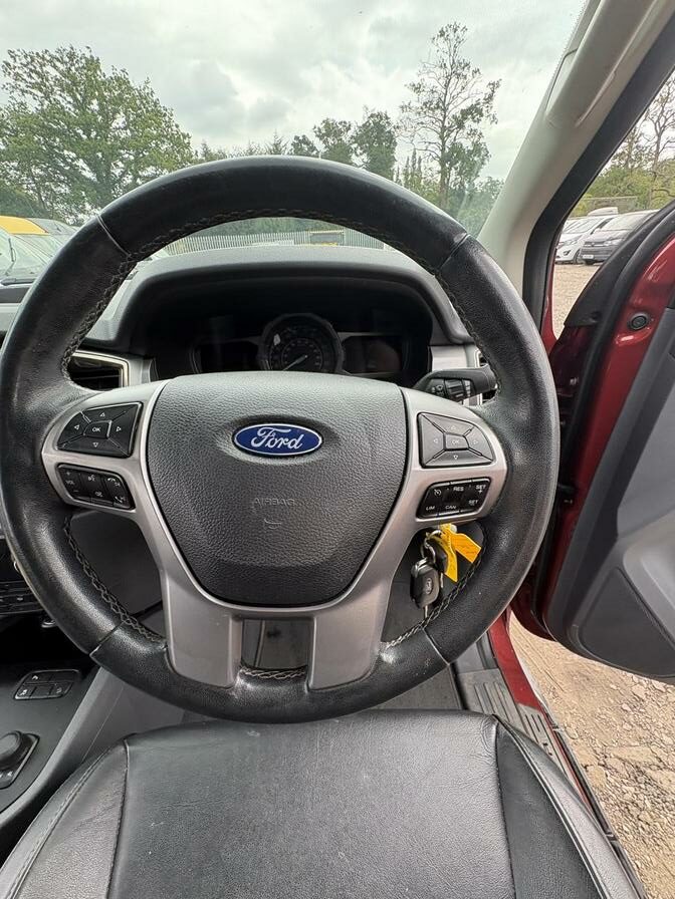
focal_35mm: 14
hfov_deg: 85.7
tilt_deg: -25.0
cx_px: 338
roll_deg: +2.7
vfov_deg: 102.1
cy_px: 450
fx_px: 364
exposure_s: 1/141
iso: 64
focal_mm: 2.22
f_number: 2.2
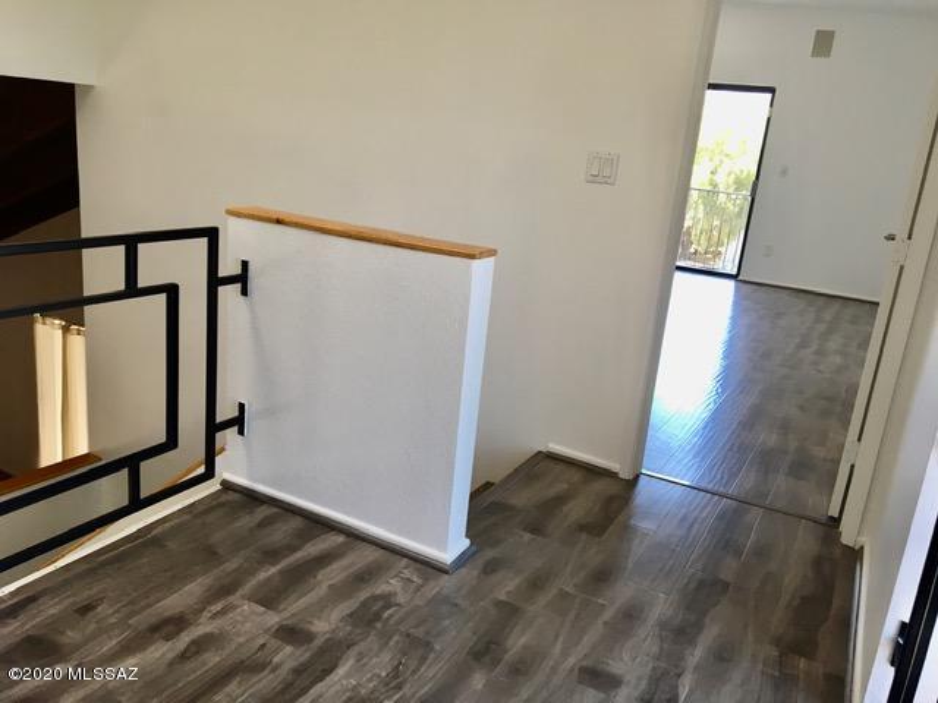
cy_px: 352
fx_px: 786
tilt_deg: -15.9
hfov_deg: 61.7
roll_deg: -5.8
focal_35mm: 29
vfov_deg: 48.2
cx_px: 469
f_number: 2.2
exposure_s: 1/40
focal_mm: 4.15
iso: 25
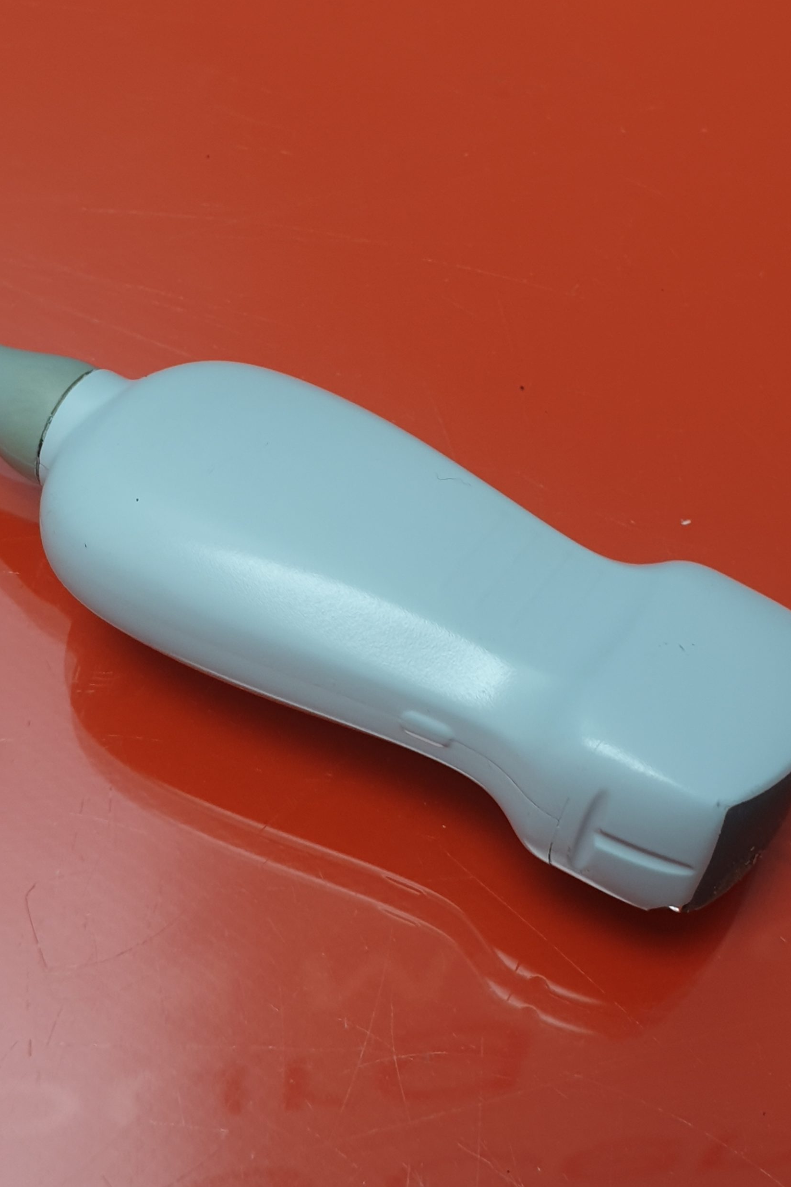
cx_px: 391
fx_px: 923
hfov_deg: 46.4
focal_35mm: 28
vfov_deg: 65.5
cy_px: 577
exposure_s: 1/50
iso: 64
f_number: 2.4
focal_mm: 4.3
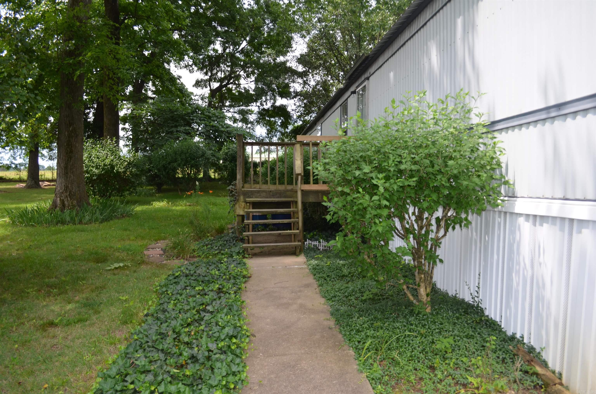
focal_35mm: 27
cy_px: 197
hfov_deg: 67.5
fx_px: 446
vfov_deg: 47.7
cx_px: 298
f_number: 5
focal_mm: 18
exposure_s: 1/200
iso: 100
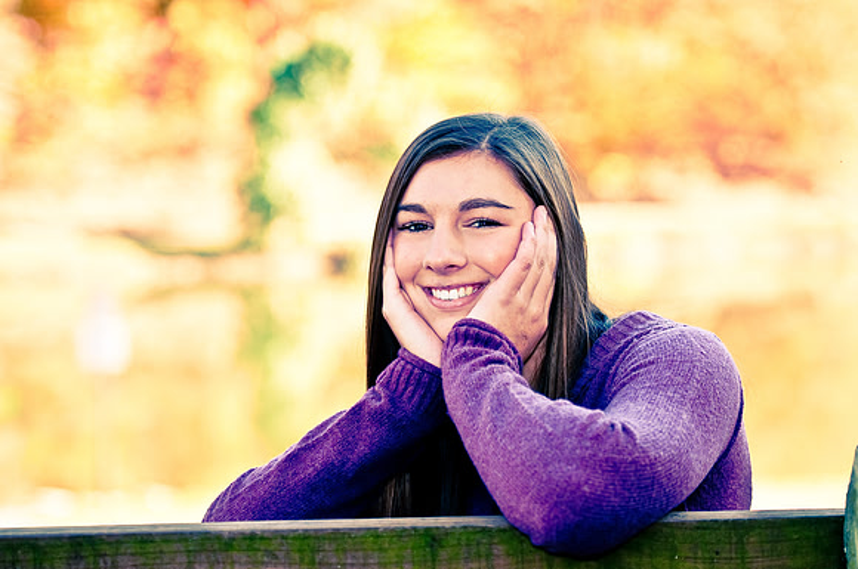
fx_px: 3070
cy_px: 284
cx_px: 429
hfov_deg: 15.9
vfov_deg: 10.6
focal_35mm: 129
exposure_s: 1/250
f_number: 2.8
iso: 100
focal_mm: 86
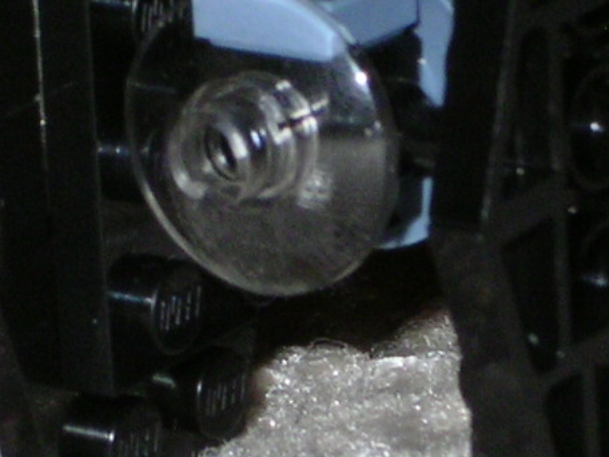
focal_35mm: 344
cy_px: 122
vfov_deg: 4.3
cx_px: 246
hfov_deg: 5.8
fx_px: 6052
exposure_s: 1/82.2
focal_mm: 15.3
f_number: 7.8
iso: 100
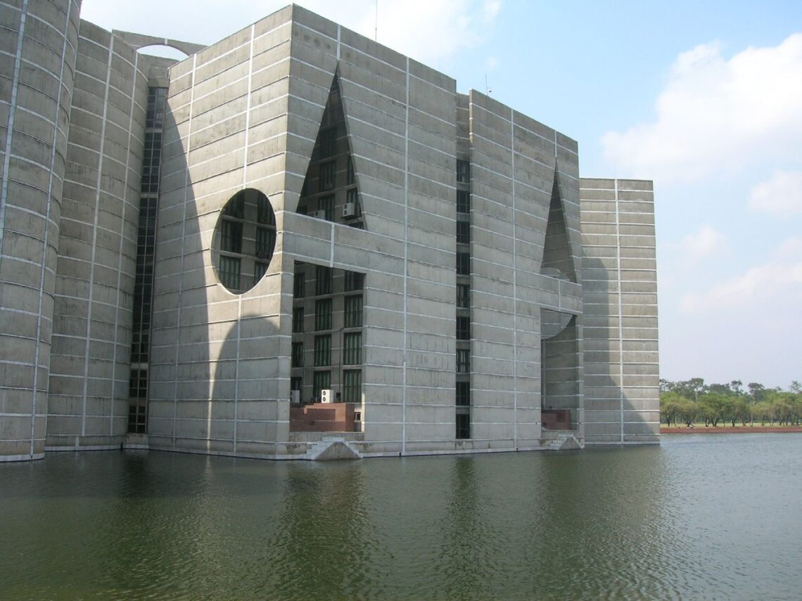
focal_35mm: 34
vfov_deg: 41.8
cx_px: 401
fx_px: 788
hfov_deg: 54.0
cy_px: 300
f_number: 4.9
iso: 50
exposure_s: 1/250
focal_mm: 5.7
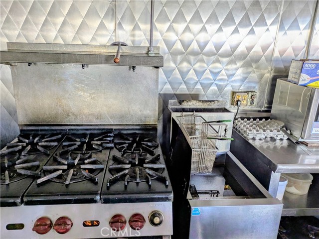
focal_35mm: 25
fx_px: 230
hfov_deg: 69.4
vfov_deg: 54.9
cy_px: 120
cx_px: 160
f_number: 1.89
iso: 51
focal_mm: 5.43
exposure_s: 1/60
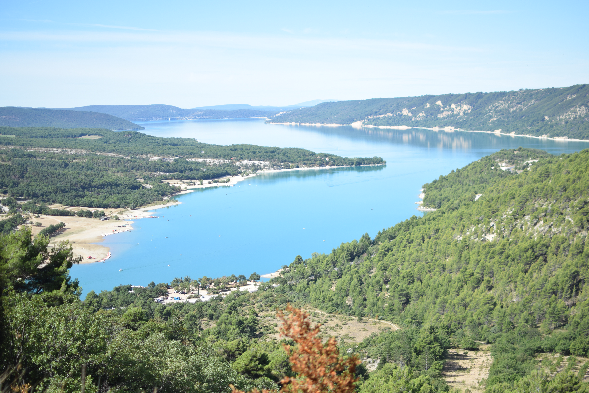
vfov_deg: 25.8
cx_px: 294
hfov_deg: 37.9
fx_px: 859
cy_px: 196
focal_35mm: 52
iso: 200
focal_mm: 35
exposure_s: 1/4000
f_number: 1.8
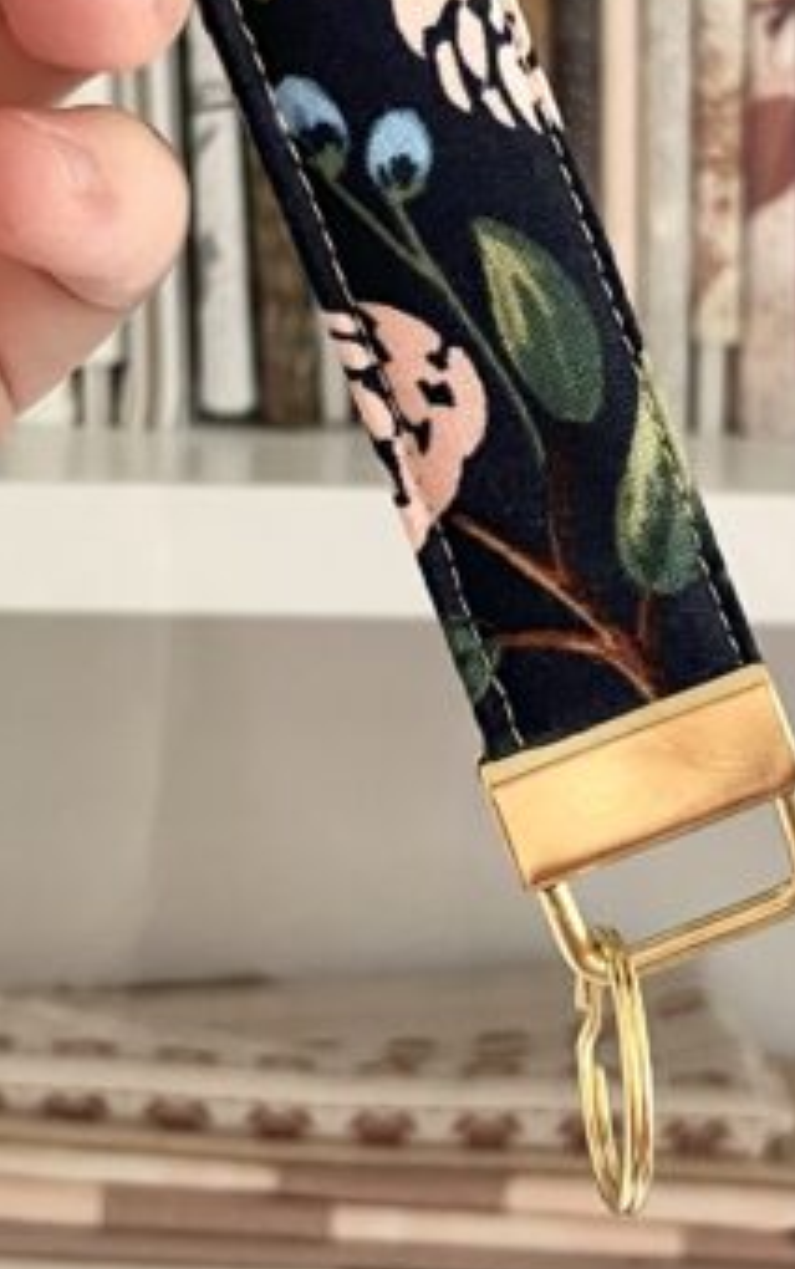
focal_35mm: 83
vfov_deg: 24.6
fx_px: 2872
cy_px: 302
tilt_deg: -4.5
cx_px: 470
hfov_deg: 15.7
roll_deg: -0.2
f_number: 1.6
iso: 400
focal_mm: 5.1
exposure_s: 1/60
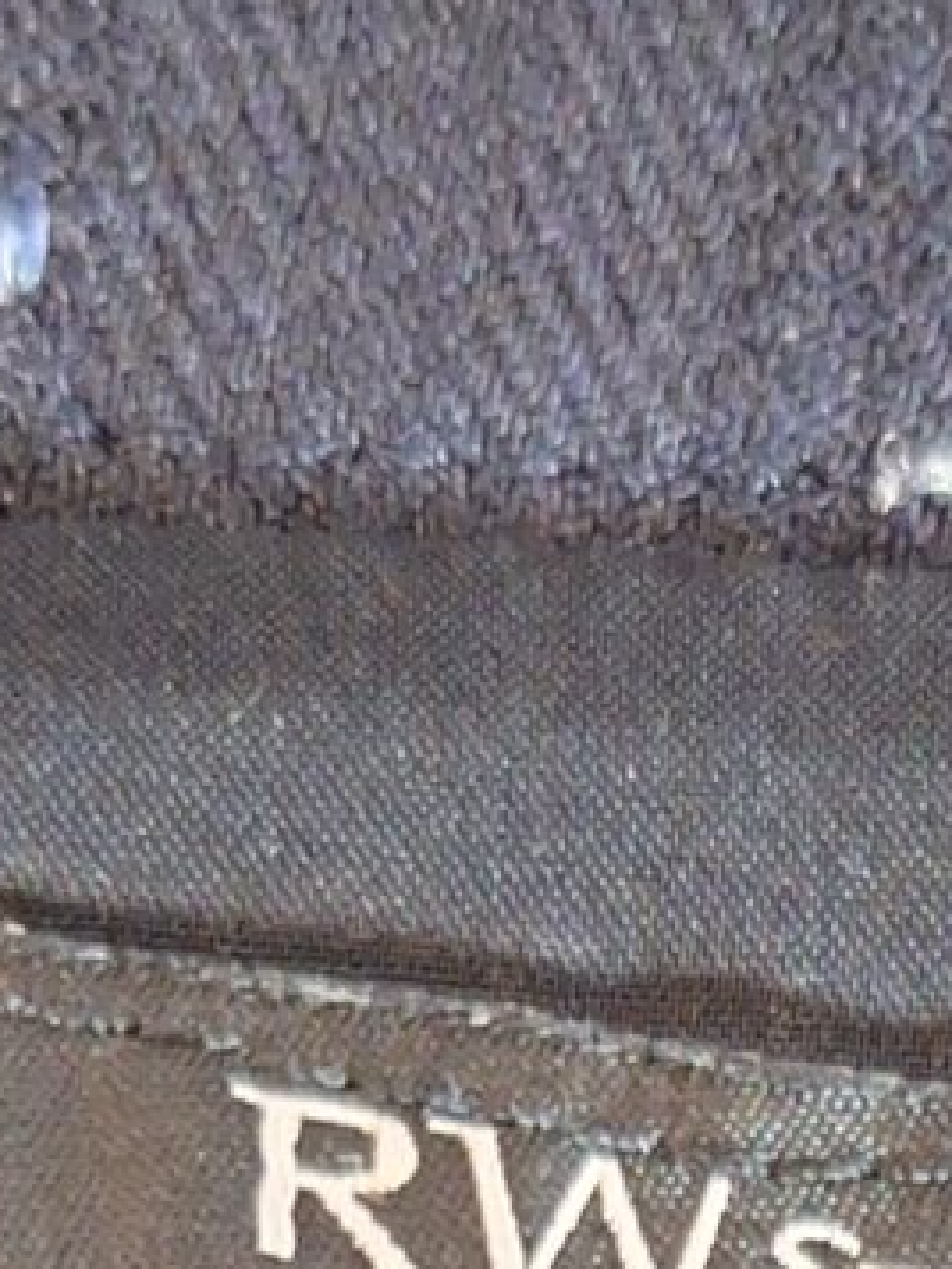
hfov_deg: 11.2
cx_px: 913
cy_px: 2431
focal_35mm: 132
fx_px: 4837
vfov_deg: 13.2
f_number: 1.8
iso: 1000
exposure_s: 1/20
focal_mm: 5.54
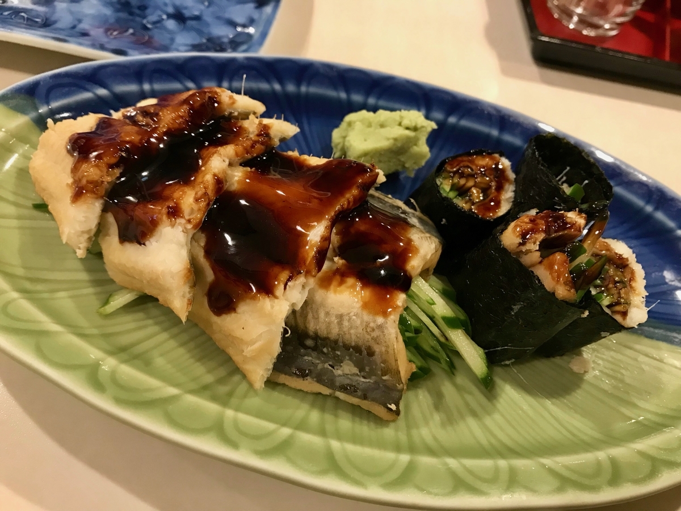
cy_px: 256
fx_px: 551
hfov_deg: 63.4
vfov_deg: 49.7
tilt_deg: -54.2
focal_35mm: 28
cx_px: 340
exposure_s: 1/17
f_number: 1.8
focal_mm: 3.99
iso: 80
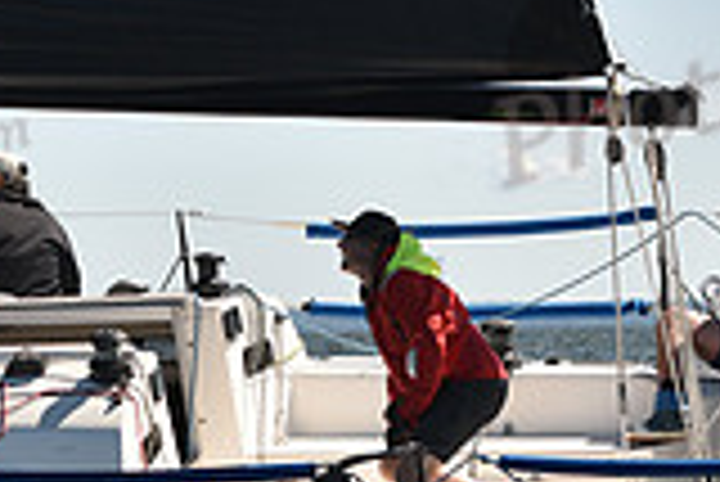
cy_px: 367
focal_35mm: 253
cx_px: 266
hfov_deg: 8.1
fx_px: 5064
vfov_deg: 5.4
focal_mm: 70
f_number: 4
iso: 250
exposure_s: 1/1000
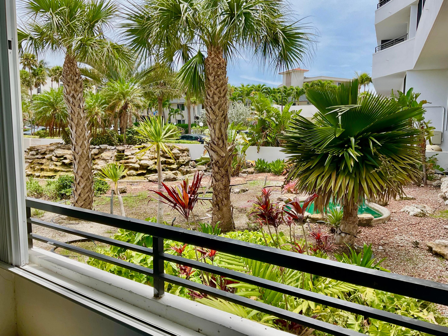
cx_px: 224
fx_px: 375
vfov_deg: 48.2
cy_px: 168
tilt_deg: -7.6
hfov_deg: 61.7
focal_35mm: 29
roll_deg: -0.3
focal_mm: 3
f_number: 1.8
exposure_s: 1/944
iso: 16
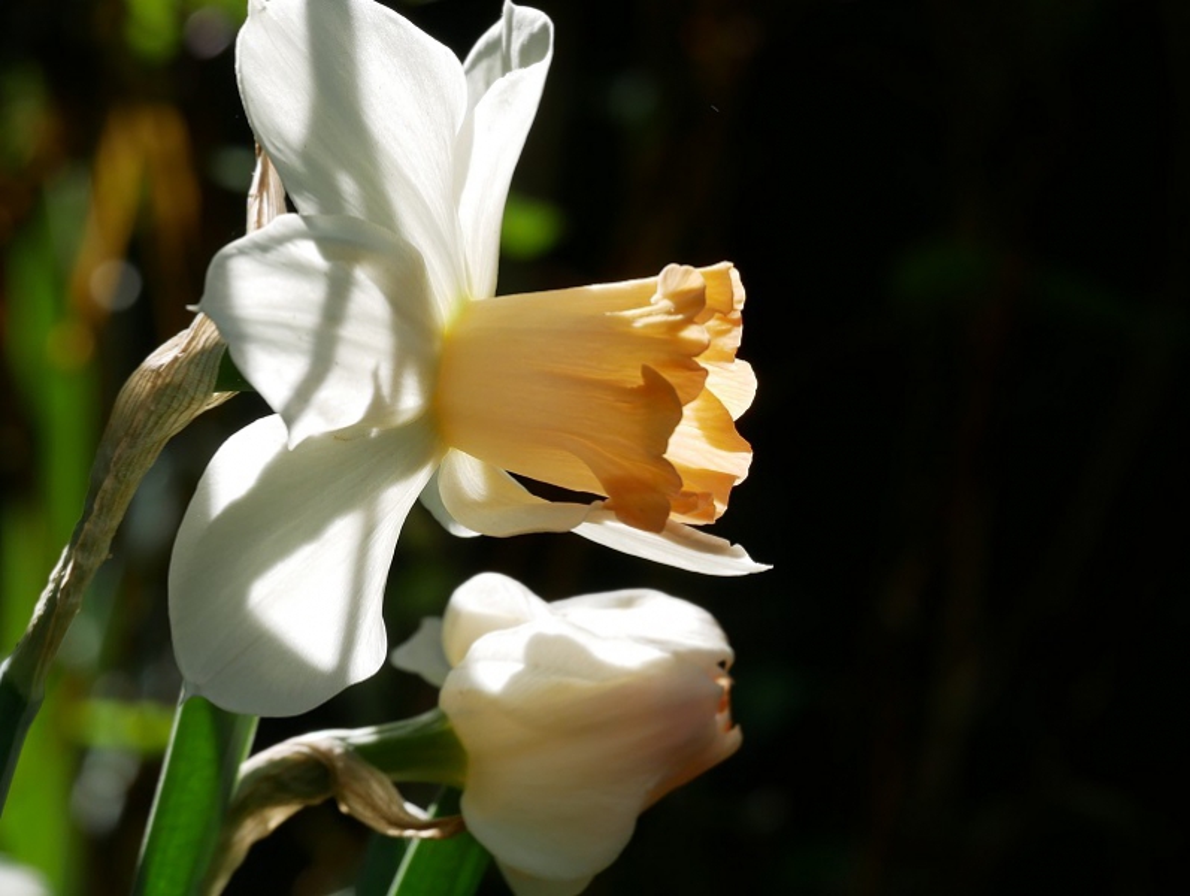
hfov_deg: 13.5
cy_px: 448
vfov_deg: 10.2
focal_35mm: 146
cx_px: 595
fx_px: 5026
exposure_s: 1/320
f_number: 6.3
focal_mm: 73
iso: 200
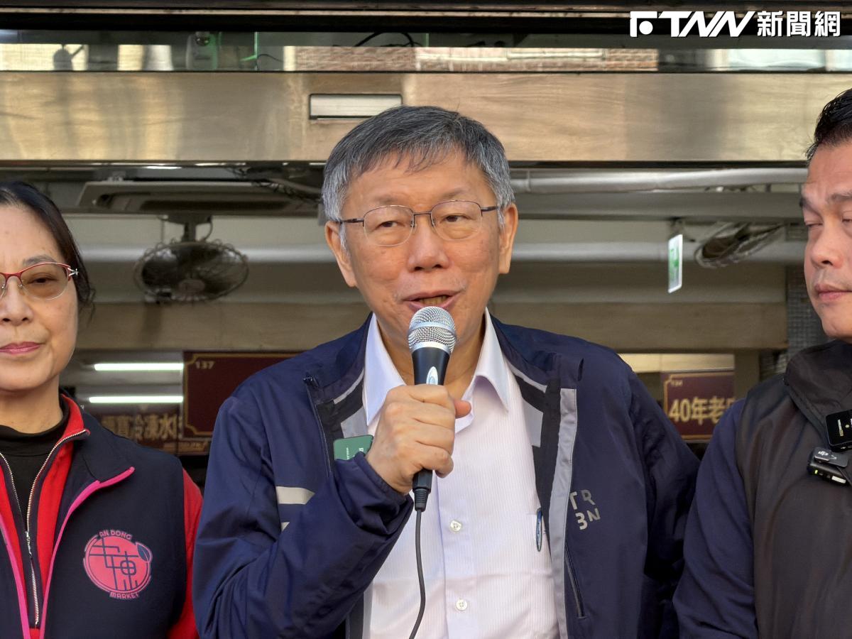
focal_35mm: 200
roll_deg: +0.6
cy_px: 320
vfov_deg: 7.4
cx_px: 426
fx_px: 4923
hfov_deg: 9.9
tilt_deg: +3.6
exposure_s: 1/163
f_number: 2.8
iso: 125
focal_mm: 16.89
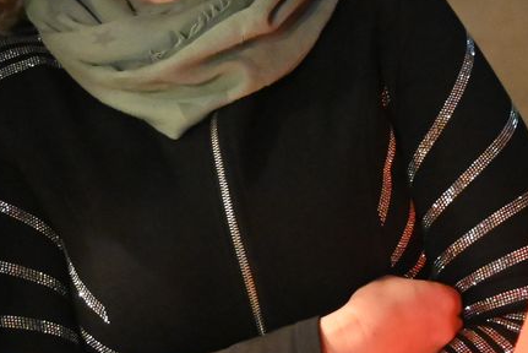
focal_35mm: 172
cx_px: 200
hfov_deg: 11.9
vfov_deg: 8.0
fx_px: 2524
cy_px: 63
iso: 25600
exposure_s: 1/40
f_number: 4
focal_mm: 58
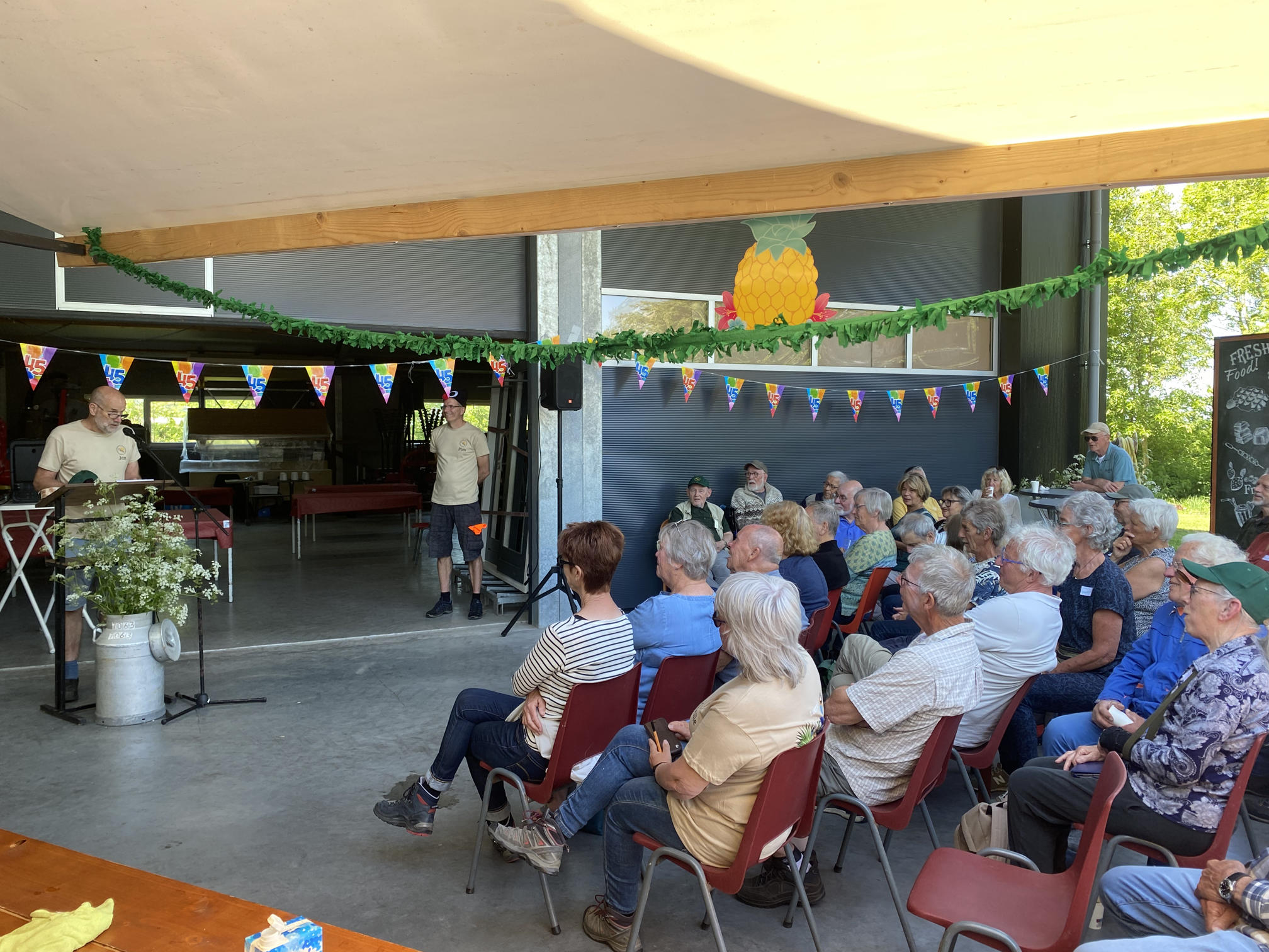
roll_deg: +0.4
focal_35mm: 26
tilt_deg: -2.9
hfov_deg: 67.3
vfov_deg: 53.1
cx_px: 634
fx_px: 953
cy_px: 476
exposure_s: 1/122
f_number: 1.8
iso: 40
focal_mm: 4.25
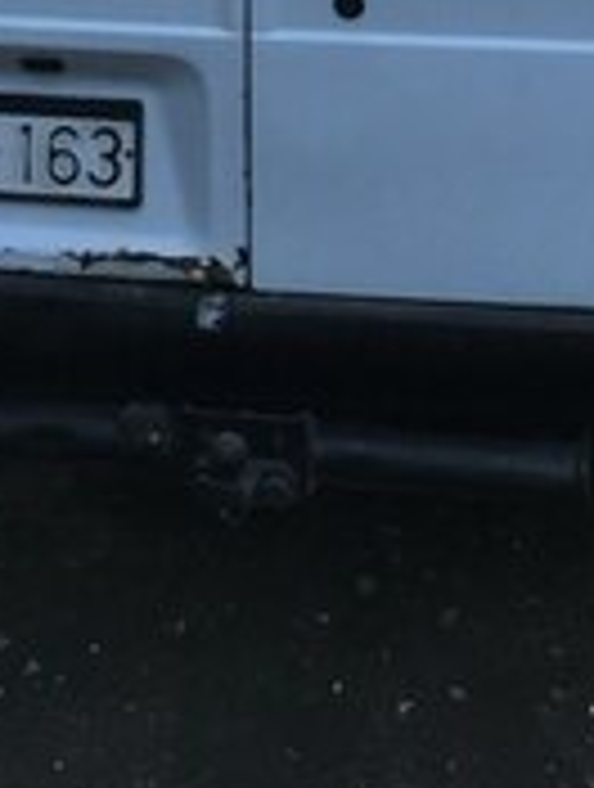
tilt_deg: -8.3
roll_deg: +0.6
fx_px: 1869
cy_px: -261
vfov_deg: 21.3
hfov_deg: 18.0
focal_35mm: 82
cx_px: 230
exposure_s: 1/100
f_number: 2.2
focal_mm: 4.15
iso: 32
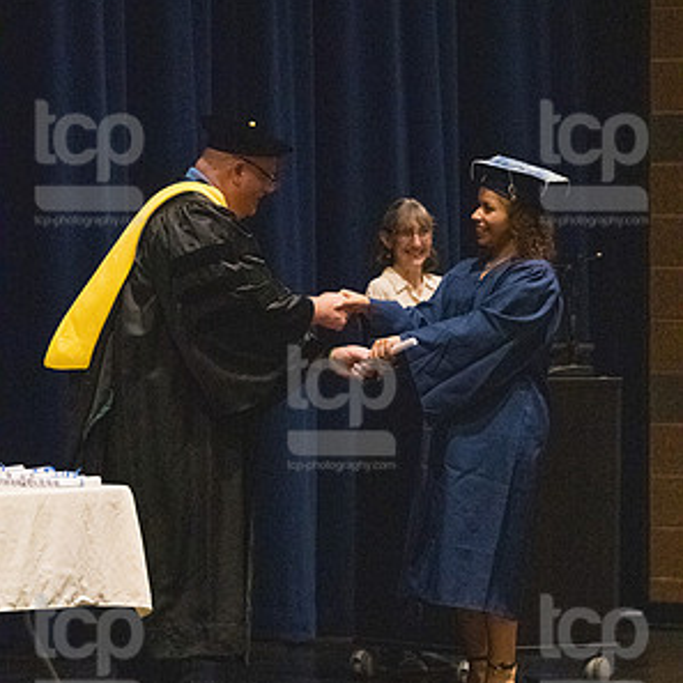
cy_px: 407
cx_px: 342
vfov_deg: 7.0
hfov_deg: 7.0
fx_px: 5603
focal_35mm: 251
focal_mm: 130
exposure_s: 1/400
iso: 10000
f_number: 3.2
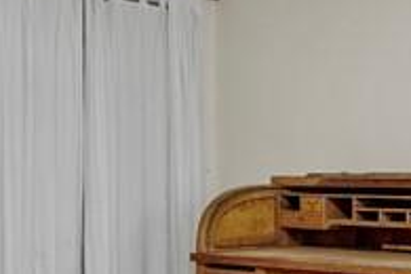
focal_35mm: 78
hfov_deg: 25.6
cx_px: 322
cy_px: 171
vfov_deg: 17.5
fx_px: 890
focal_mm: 14
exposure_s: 1.6
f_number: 8
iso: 500
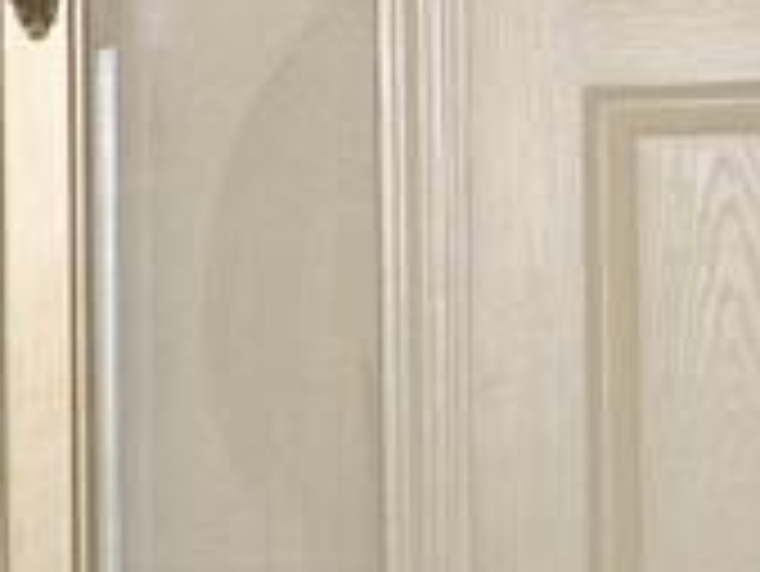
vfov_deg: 3.7
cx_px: -2325
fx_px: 8751
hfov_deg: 4.5
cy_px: 644
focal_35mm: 398
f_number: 4.5
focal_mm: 31
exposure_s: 1/30
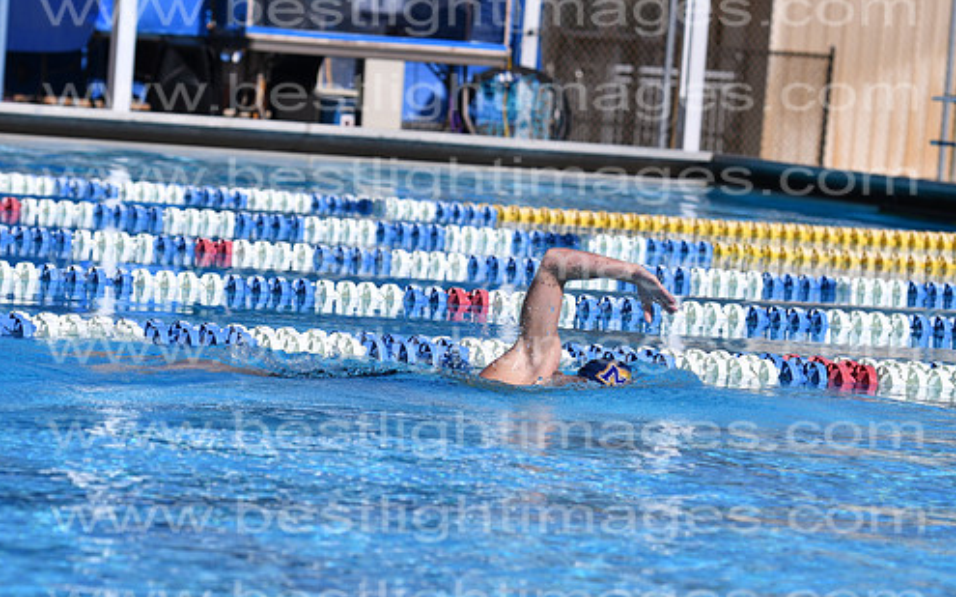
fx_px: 5417
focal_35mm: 208
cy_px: 308
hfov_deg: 10.1
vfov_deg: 6.3
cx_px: 487
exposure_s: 1/8000
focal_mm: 116
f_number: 4.5
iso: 280
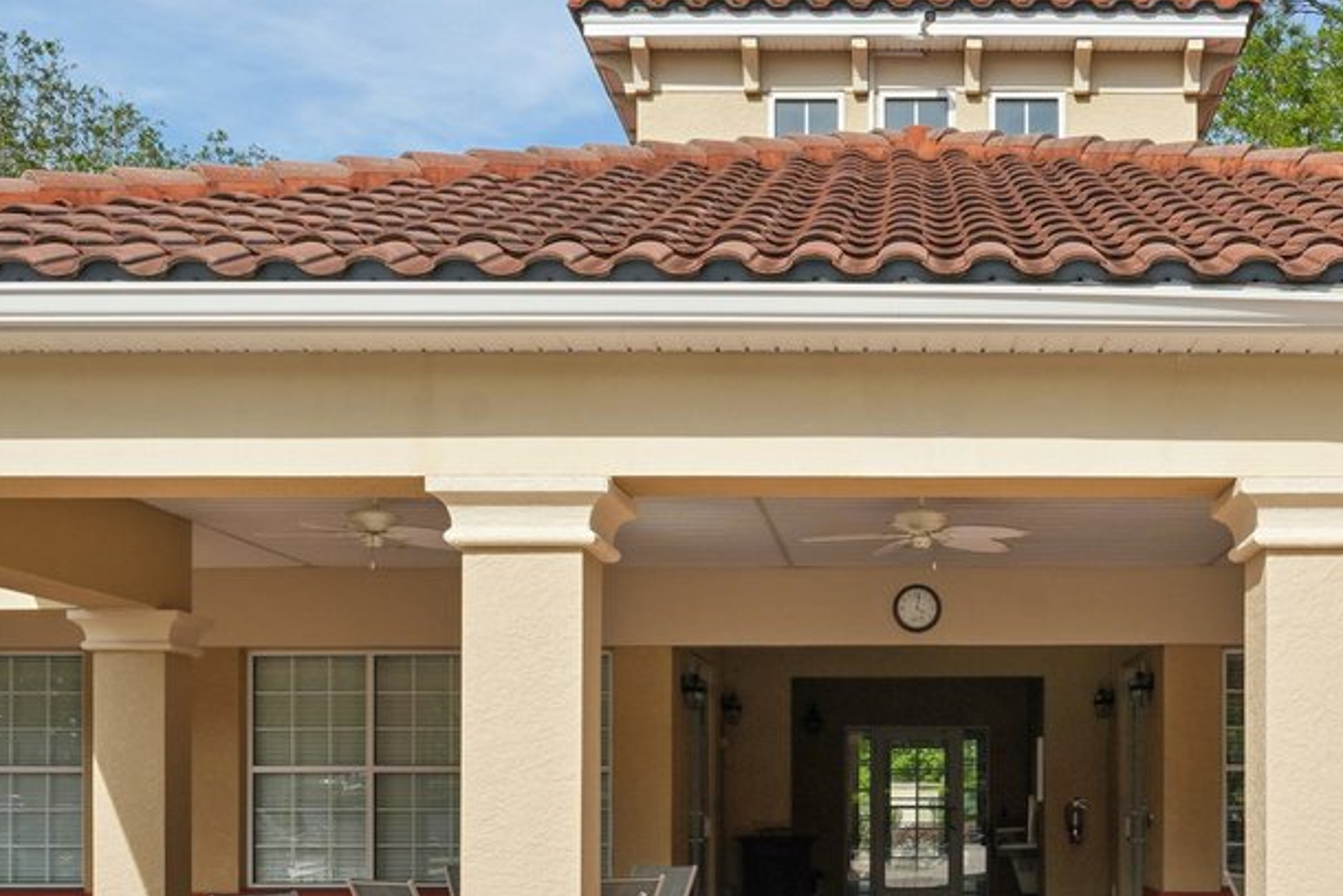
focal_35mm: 47
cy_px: 853
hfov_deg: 41.2
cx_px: 936
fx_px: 1754
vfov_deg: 27.3
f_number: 13
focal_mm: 14
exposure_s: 1/100
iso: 100
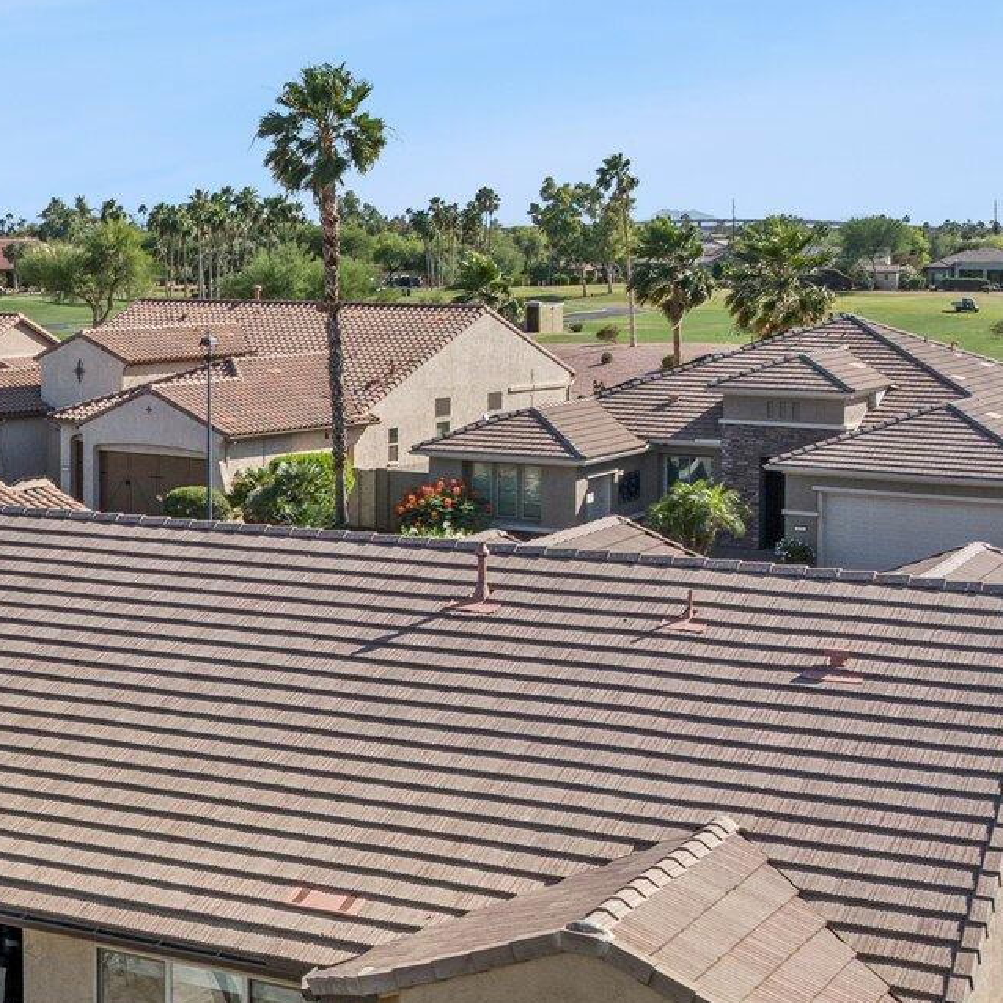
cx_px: -116
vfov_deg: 23.8
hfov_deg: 23.7
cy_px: 1097
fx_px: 2229
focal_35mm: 68
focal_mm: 12.3
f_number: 5.6
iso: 100
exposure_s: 1/500
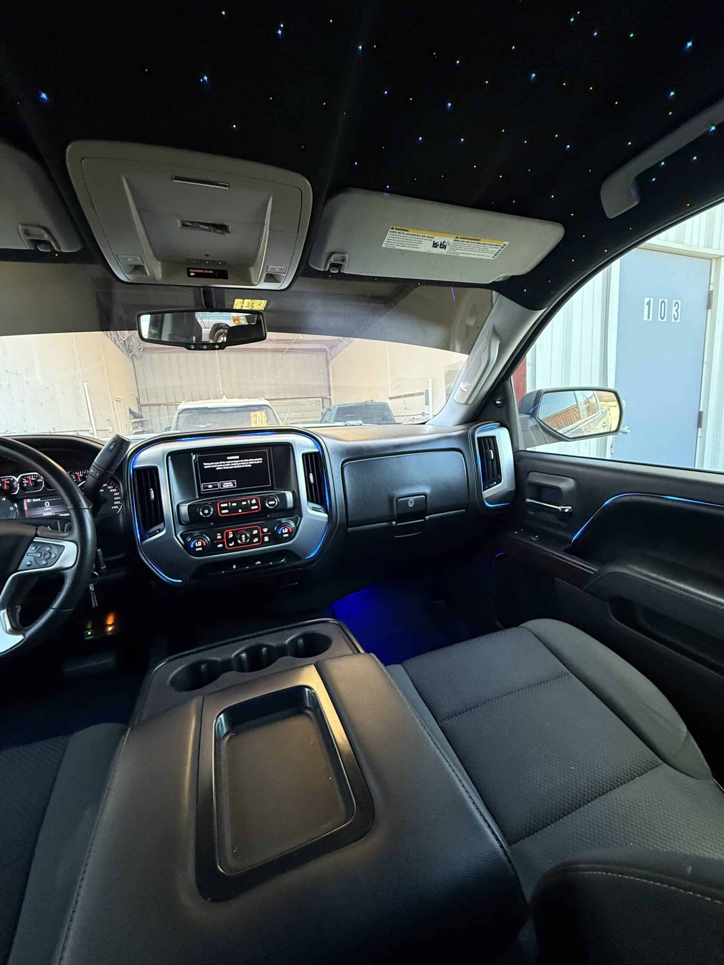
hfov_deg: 85.7
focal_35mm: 14
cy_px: 482
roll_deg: +3.5
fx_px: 390
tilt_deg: -9.1
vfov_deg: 102.1
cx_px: 362
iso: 500
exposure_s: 1/49
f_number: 2.2
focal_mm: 2.22
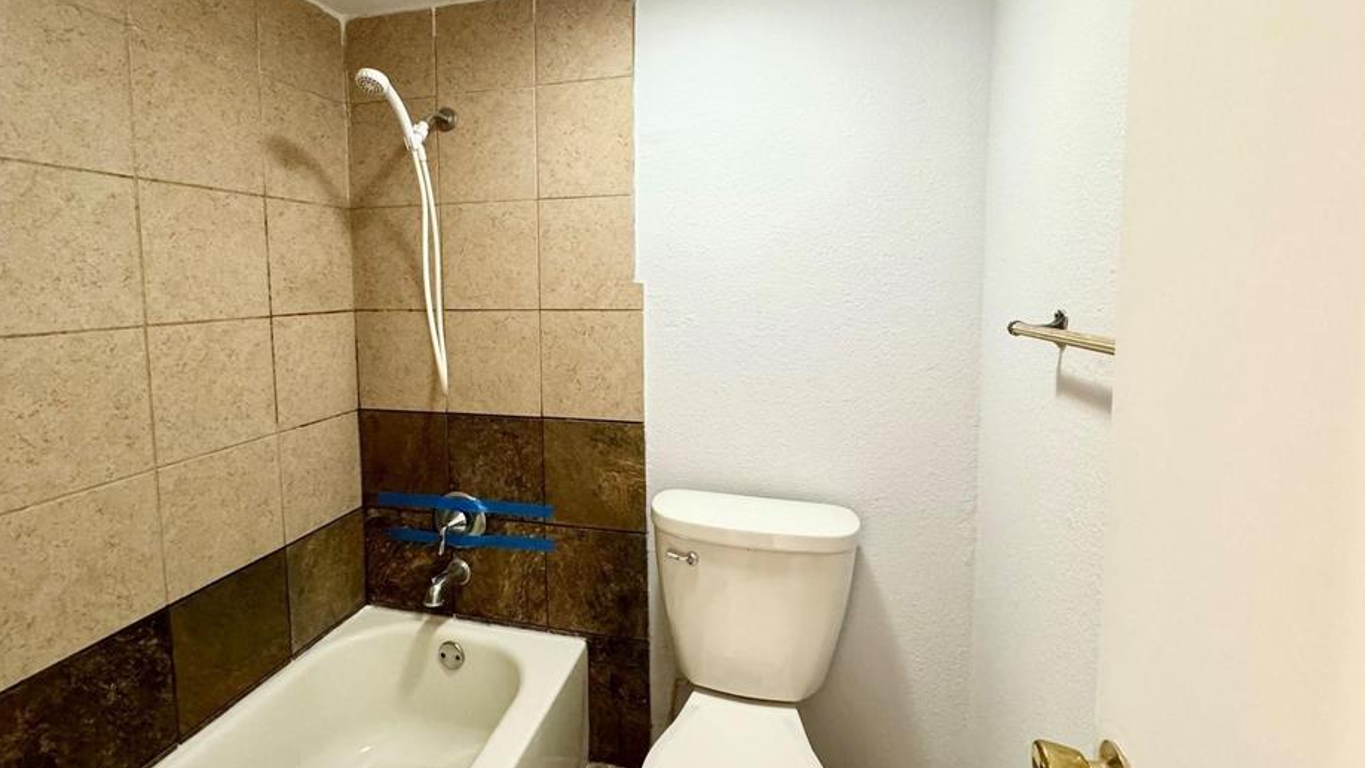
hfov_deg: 95.8
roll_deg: +0.3
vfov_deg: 63.6
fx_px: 615
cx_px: 640
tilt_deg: -4.9
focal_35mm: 17
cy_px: 327
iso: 400
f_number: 2.2
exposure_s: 1/60
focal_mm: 2.22
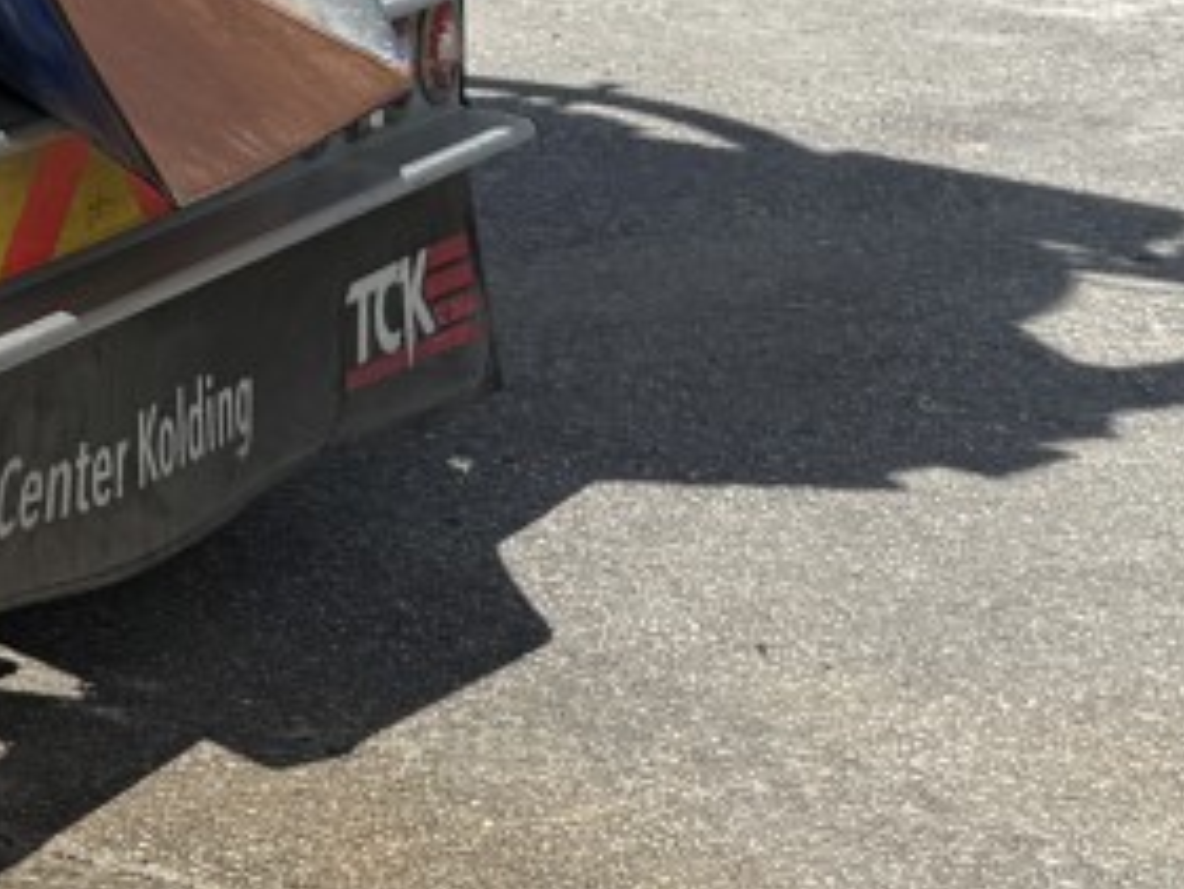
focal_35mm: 123
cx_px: -1395
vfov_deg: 10.4
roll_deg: -0.8
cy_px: -1247
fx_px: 4209
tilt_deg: +6.3
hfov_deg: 13.2
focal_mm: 6.76
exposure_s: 1/4975
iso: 80
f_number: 1.78
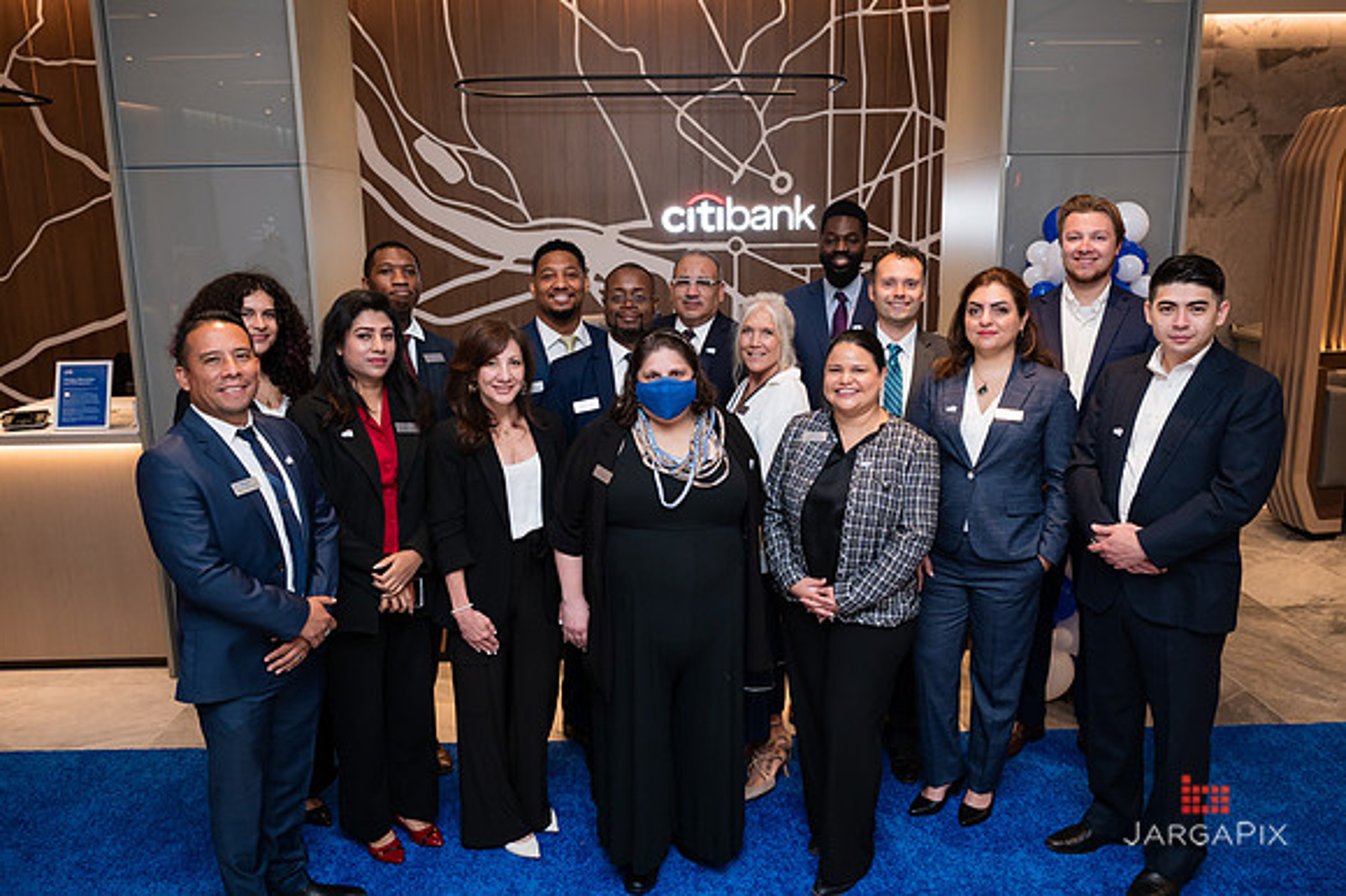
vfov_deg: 45.3
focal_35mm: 29
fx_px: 1072
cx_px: 658
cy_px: 438
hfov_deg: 64.2
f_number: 4.5
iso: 640
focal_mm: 27
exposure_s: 1/160
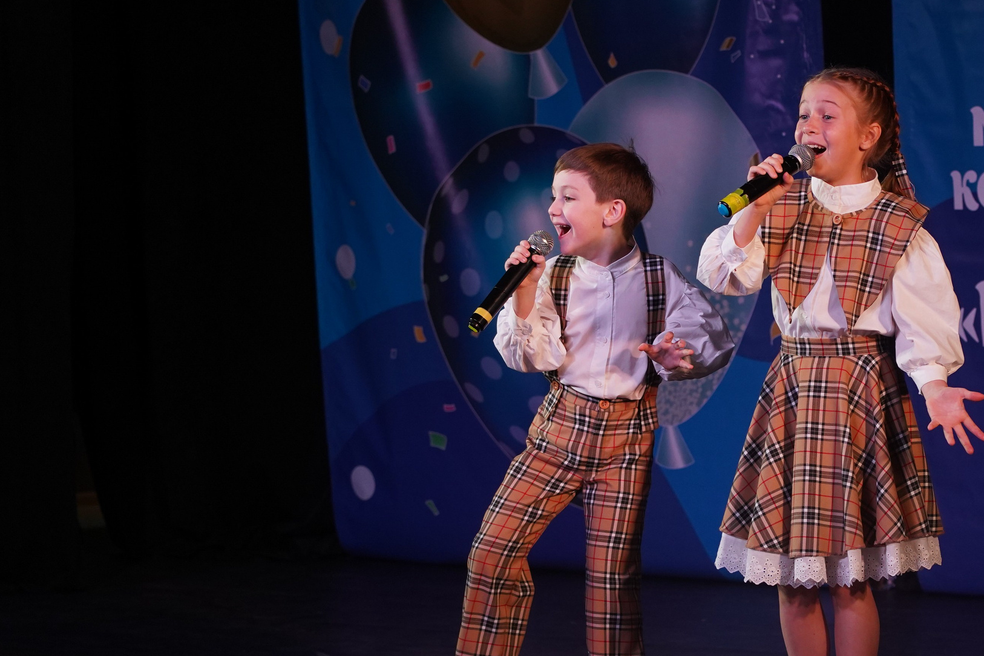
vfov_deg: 10.0
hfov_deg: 14.9
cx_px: 753
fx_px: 3744
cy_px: 378
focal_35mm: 137
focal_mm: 87
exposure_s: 1/400
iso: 2000
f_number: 4.5
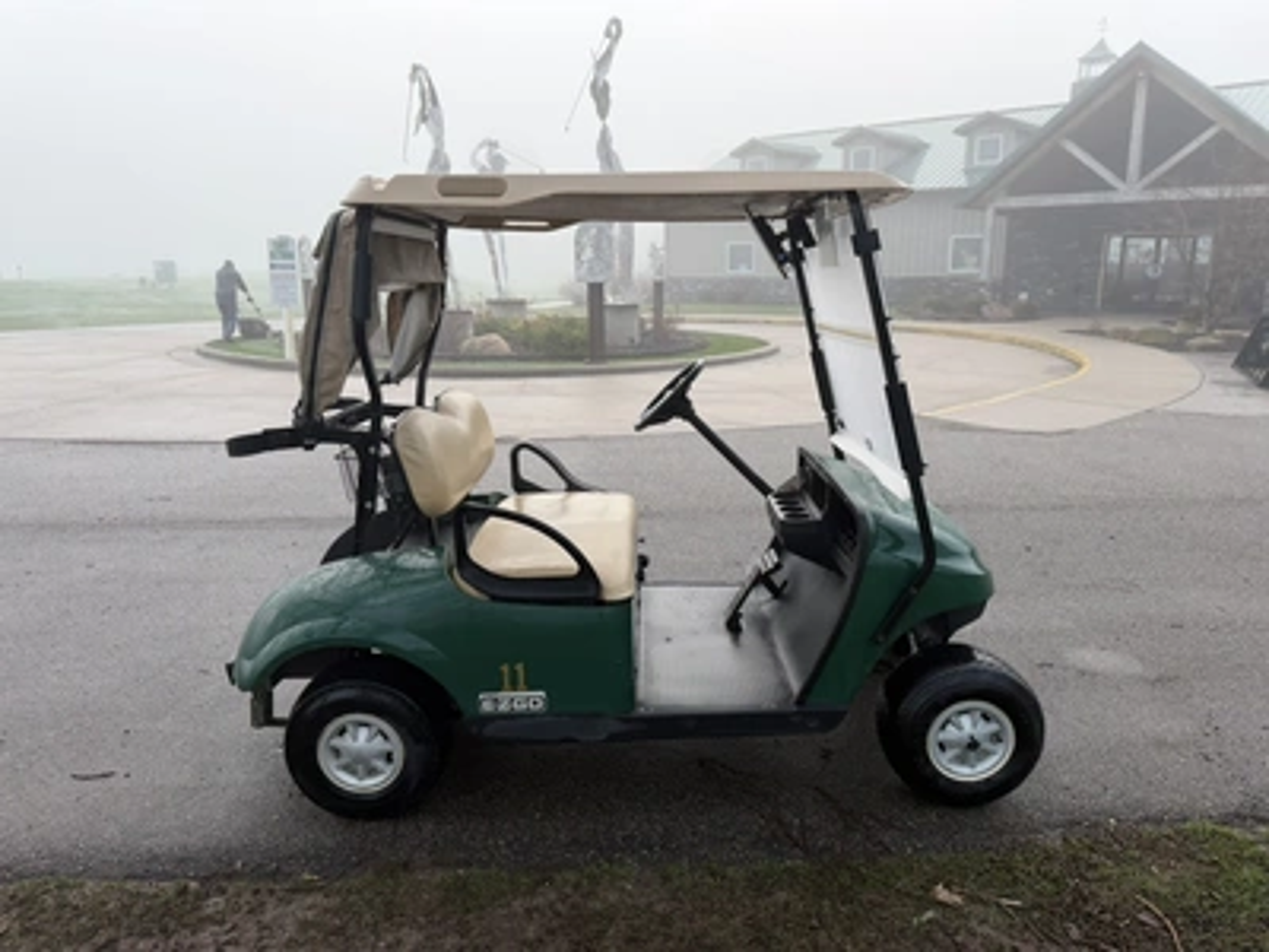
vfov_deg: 56.8
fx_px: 880
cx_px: 634
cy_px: 476
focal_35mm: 24
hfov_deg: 71.6
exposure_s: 1/196
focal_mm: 6.76
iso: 64
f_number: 1.78
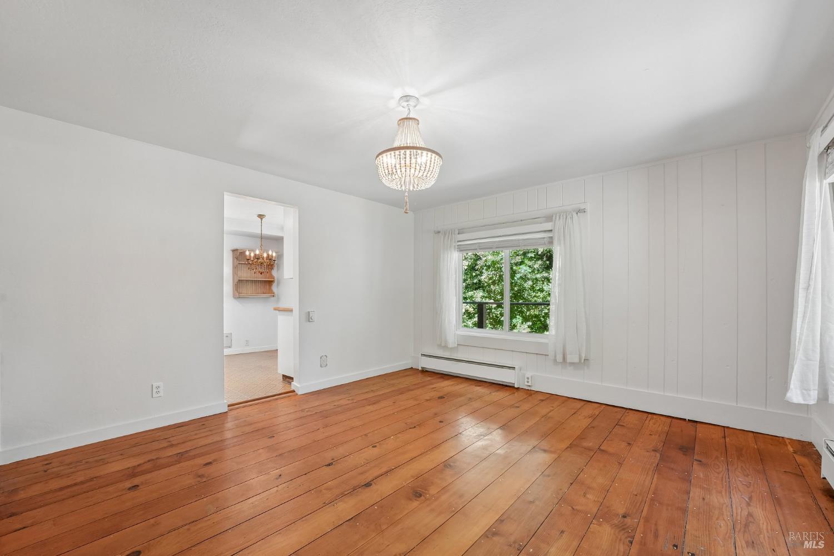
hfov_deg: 104.3
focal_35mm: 14
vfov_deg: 81.2
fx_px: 324
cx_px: 417
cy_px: 278
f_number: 9
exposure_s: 1/15
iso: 640
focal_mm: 14
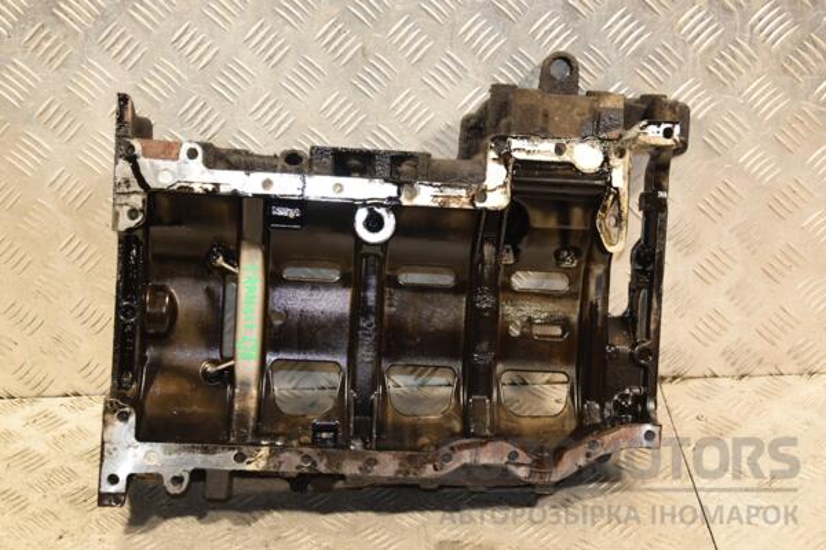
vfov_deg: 22.6
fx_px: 1377
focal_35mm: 60
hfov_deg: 33.4
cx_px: 413
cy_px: 275
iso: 800
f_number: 4.8
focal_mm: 40
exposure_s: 1/100
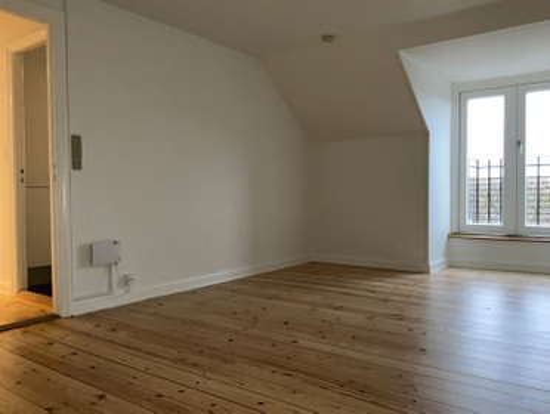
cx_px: 275
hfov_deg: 61.6
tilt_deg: -2.9
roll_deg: +1.4
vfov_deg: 48.3
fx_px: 461
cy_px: 207
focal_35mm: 29
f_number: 1.8
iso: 100
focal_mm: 3
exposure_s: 1/40
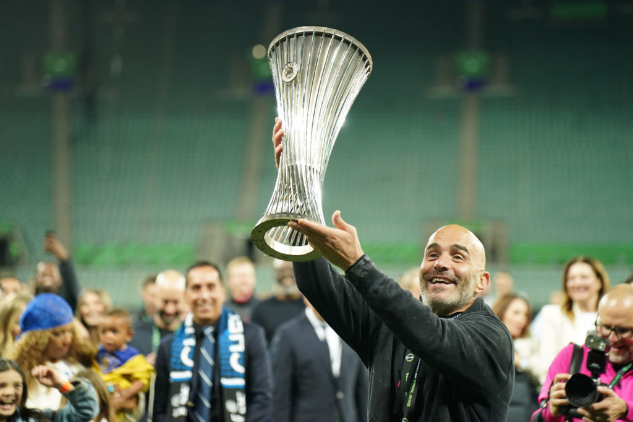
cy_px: 211
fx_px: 1882
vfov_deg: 12.8
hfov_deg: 19.1
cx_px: 316
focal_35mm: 107
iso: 4000
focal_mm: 107
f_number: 2.8
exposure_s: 1/1250
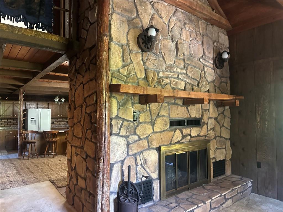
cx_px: 142
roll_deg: +0.3
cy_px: 106
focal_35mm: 24
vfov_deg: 56.8
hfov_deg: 71.6
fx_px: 196
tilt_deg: +1.4
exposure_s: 1/40
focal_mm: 6.86
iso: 1000
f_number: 1.78
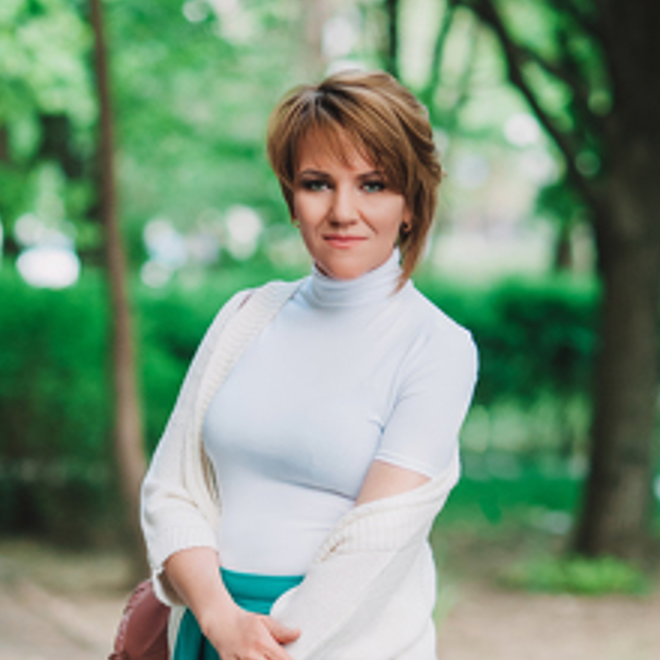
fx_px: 5242
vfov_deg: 7.2
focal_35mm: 243
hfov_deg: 7.2
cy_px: 657
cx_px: 292
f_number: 2.8
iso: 800
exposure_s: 1/800
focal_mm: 105
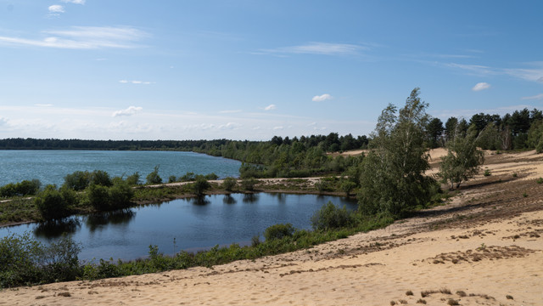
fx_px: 408
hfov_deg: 67.3
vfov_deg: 41.1
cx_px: 272
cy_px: 153
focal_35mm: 28
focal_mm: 18
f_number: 11
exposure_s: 1/200
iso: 100
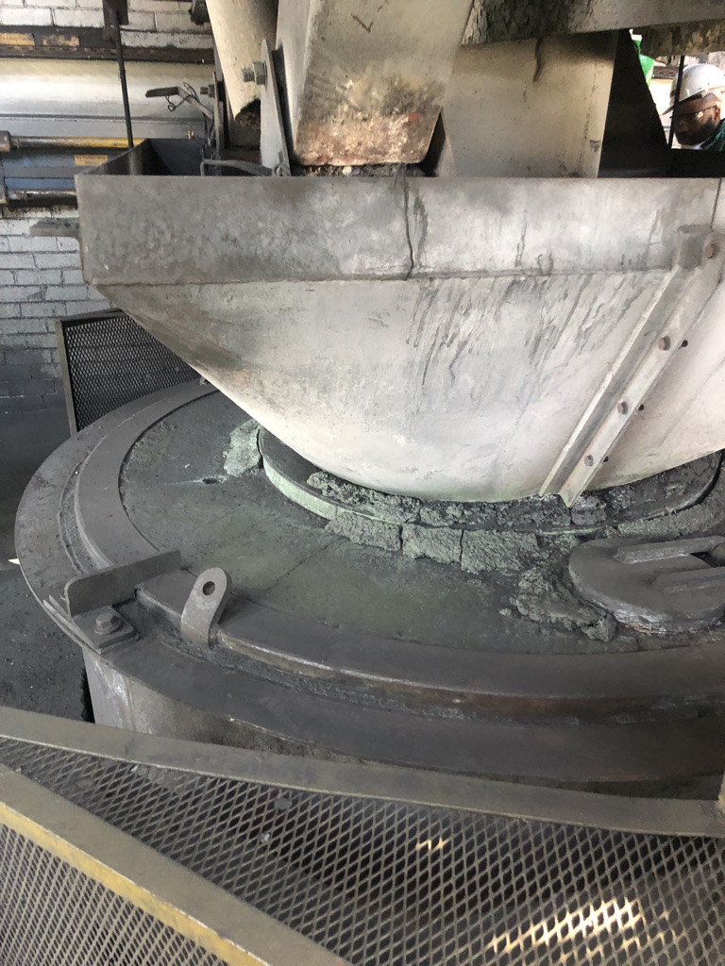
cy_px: 483
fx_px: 782
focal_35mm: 28
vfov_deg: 63.4
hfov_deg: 49.7
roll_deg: -2.1
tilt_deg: -22.1
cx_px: 362
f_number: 1.8
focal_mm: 4
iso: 100
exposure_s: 1/13
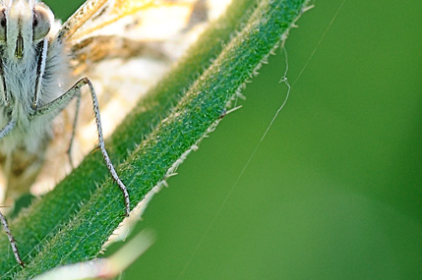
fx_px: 3688
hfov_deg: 6.5
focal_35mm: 315
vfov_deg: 4.3
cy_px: 35
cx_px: 13
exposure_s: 1/160
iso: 220
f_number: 8
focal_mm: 100
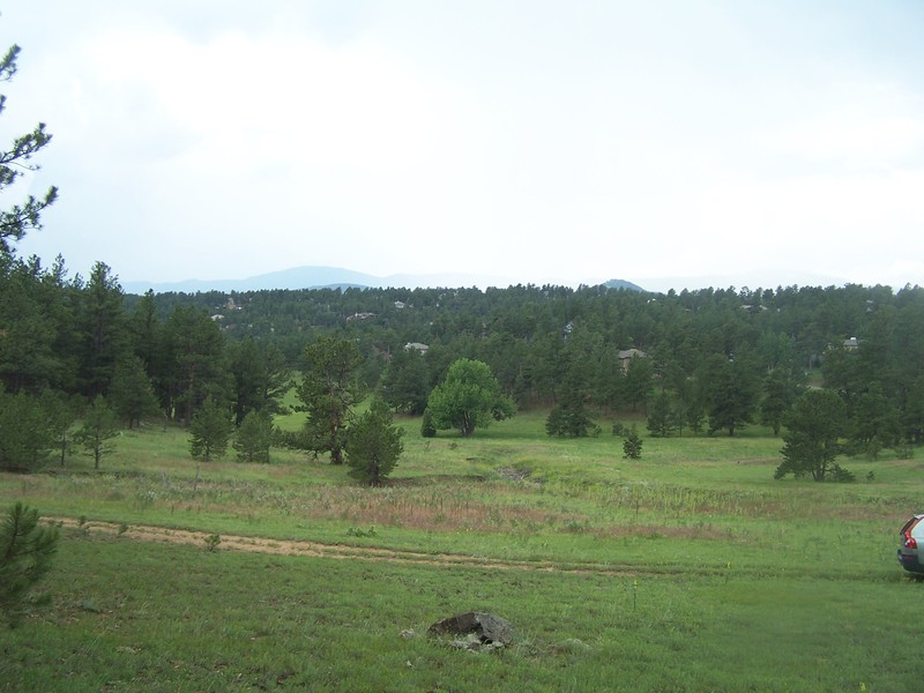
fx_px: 1014
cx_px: 462
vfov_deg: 37.7
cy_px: 346
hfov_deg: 49.0
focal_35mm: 38
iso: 80
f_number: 2.8
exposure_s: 1/250
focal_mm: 6.3
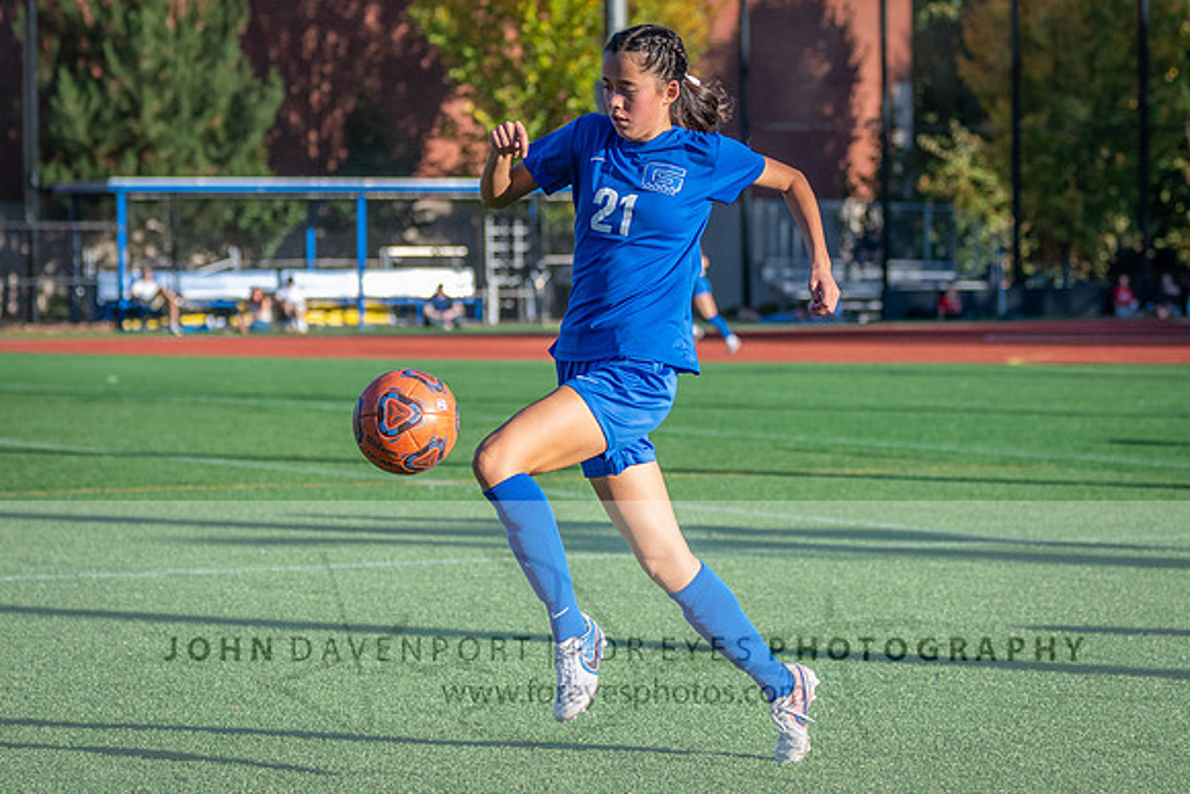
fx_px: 4423
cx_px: 658
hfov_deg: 15.3
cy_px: 330
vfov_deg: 10.3
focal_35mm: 134
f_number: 2.8
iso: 400
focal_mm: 70
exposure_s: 1/3200
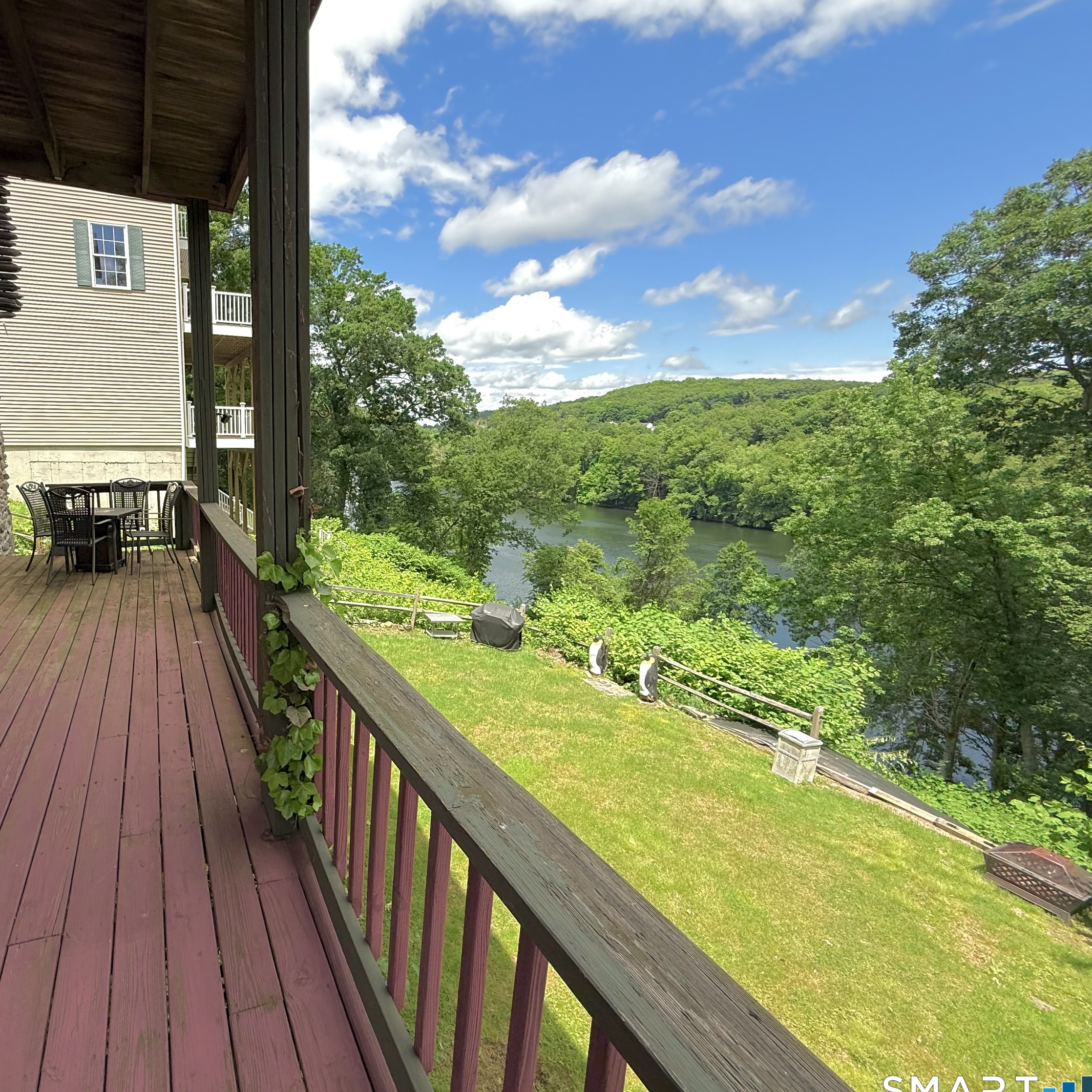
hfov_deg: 80.9
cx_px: 356
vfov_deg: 84.0
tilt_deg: -10.6
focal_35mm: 17
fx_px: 607
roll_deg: -0.6
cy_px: 553
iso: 50
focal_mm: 2.22
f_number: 2.2
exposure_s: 1/1613
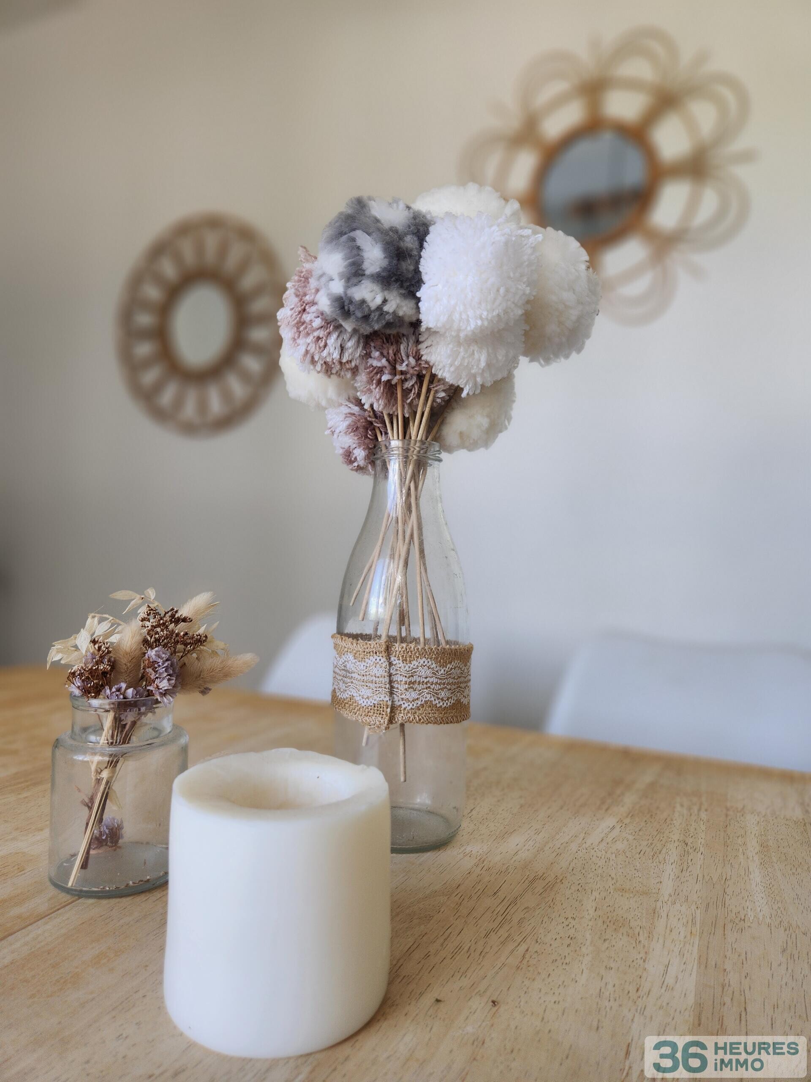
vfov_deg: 73.9
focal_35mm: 23
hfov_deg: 58.9
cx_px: 406
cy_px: 541
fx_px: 718
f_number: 1.8
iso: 64
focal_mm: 5.4
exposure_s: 1/100
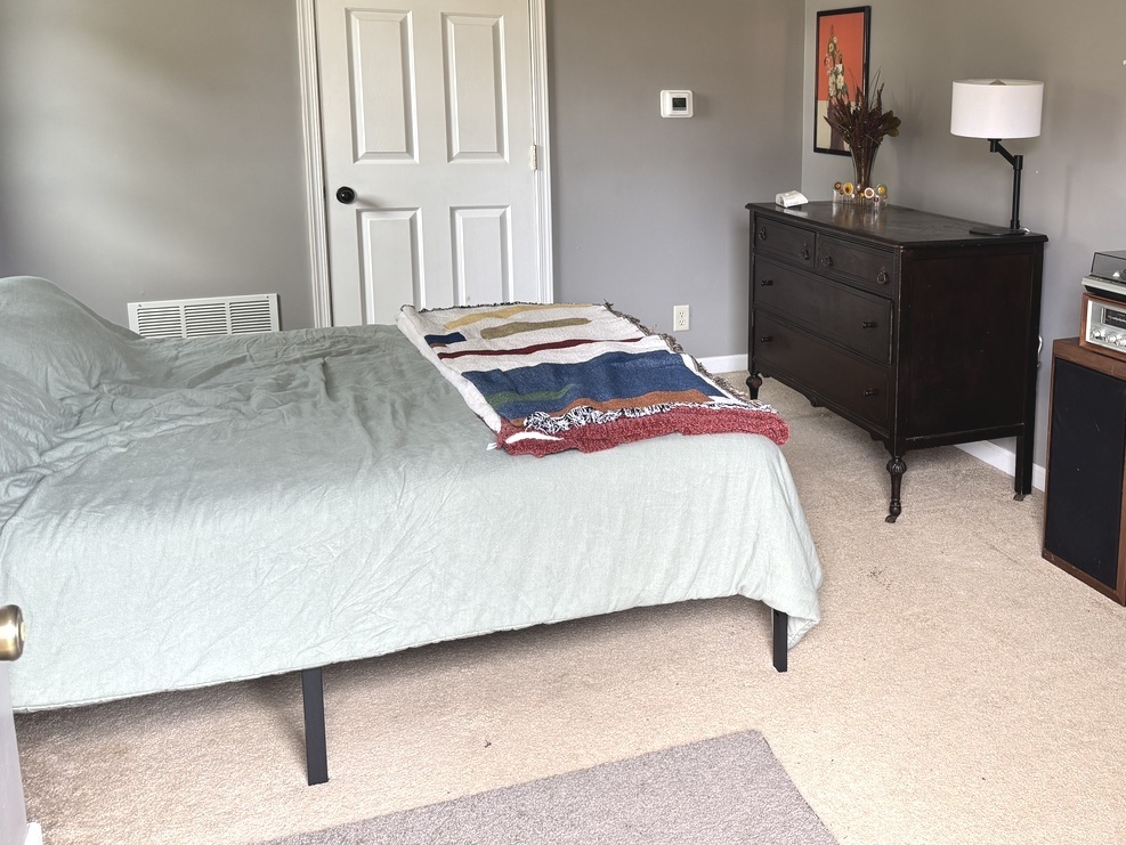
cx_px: 820
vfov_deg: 40.3
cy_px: 290
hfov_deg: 50.8
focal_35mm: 35
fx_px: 1139
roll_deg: -1.5
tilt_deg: -11.6
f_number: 1.78
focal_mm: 6.76
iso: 160
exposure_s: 1/121
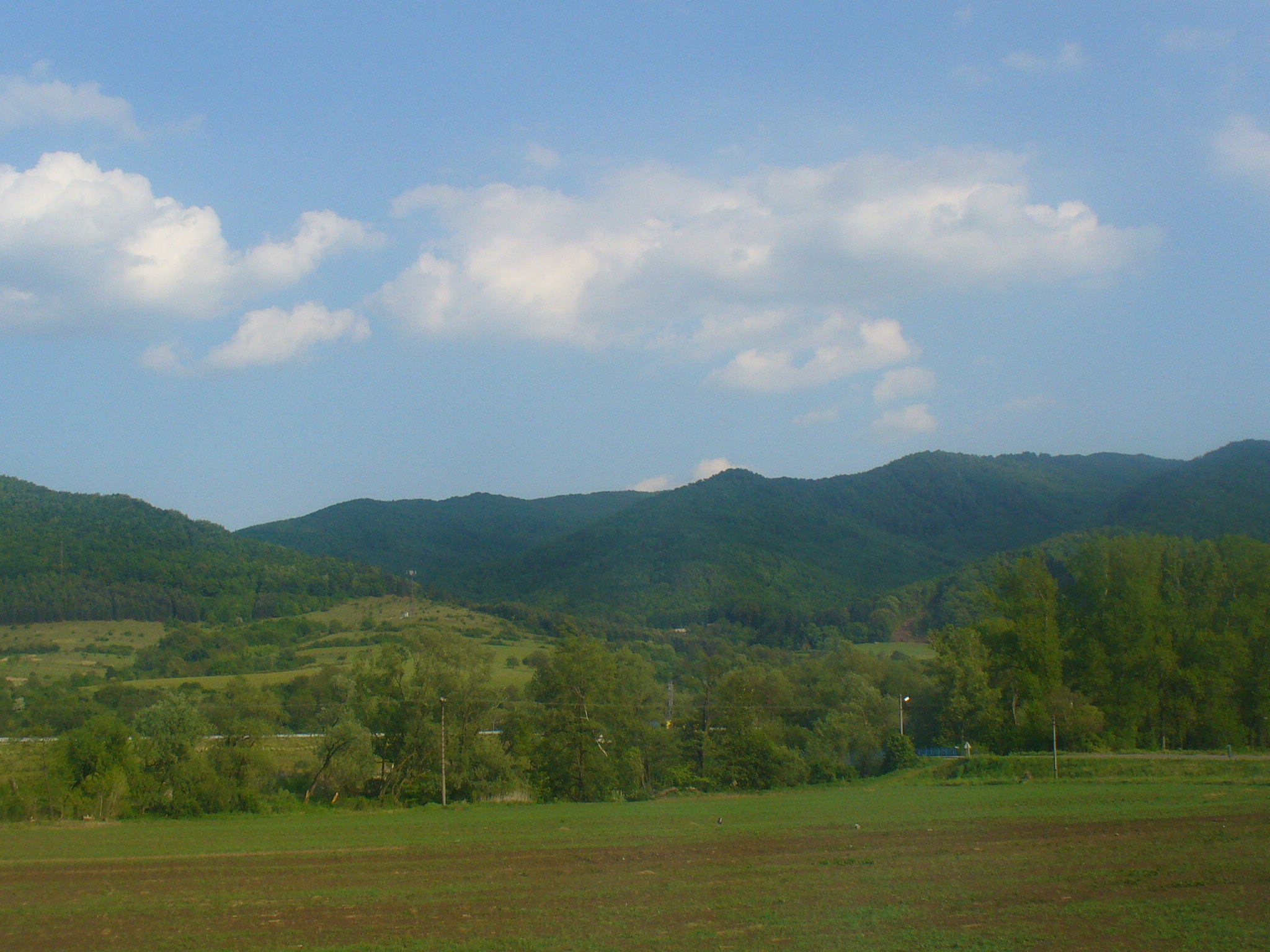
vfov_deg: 29.1
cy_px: 476
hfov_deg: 38.2
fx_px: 1834
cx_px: 635
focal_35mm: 50
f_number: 5.6
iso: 80
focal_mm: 6.1
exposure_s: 1/320
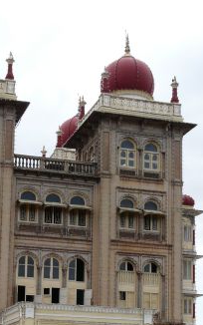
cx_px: 59
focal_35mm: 80
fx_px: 708
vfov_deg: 25.0
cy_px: 293
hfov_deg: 16.3
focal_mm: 6.7
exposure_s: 1/320
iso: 100
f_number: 5
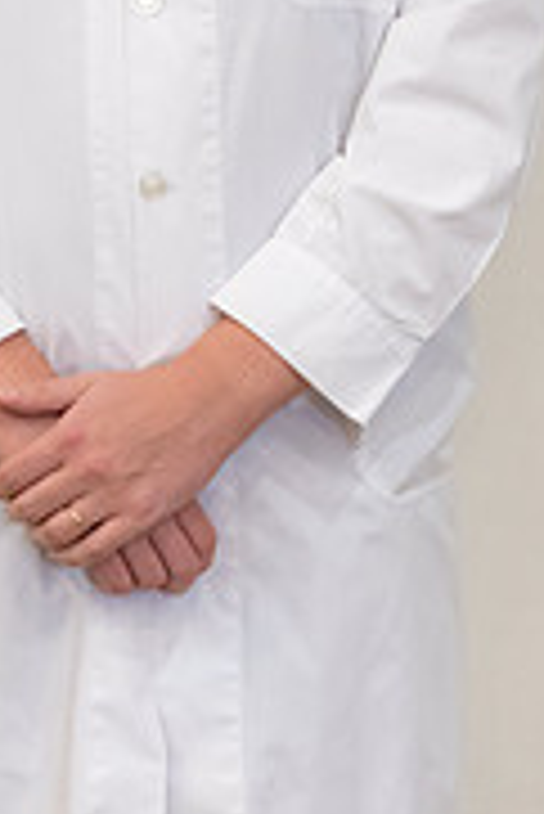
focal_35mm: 214
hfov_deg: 6.4
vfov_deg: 9.5
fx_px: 4841
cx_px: 85
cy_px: -189
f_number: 4
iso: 5000
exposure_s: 1/80
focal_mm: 86
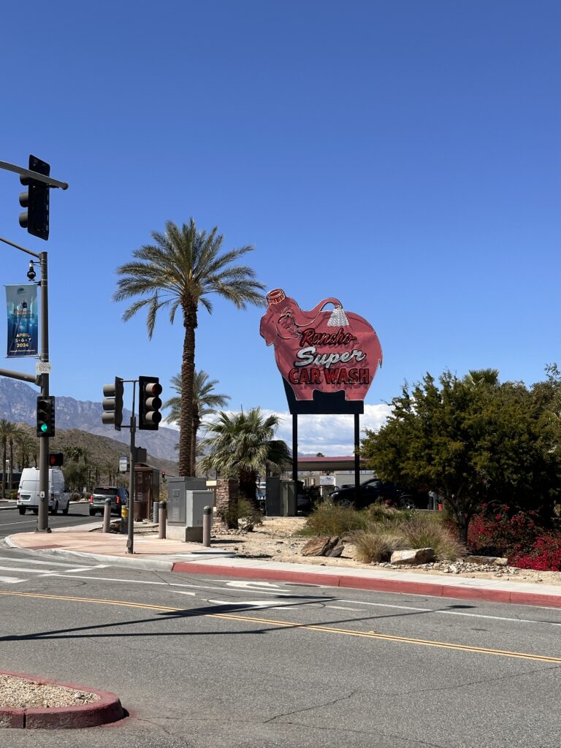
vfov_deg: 39.7
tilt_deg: +7.3
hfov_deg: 30.3
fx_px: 1037
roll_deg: -1.4
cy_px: 374
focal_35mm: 48
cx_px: 280
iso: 64
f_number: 1.78
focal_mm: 6.86
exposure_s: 1/5000
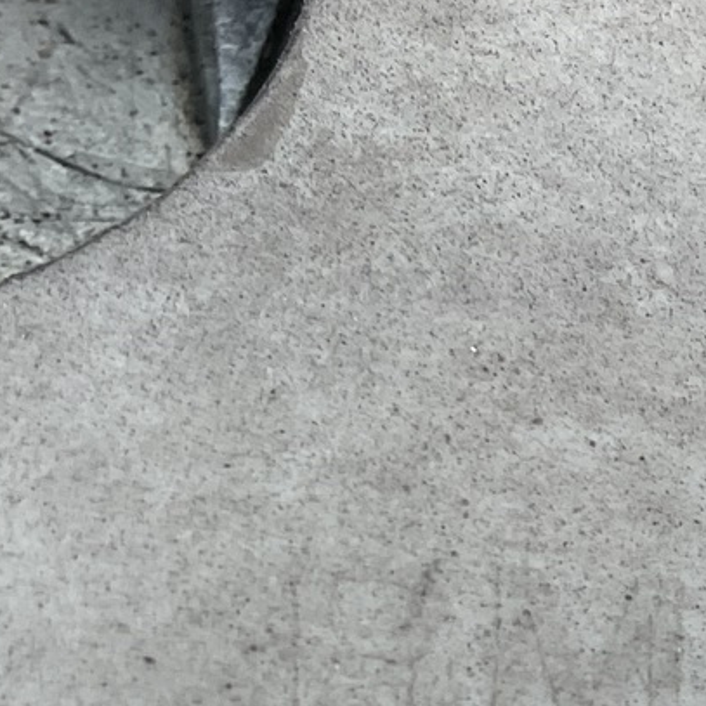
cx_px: 1199
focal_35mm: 127
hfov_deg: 12.7
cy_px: 715
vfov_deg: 13.5
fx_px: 2930
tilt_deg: -69.5
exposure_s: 1/167
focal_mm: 3
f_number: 1.8
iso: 16
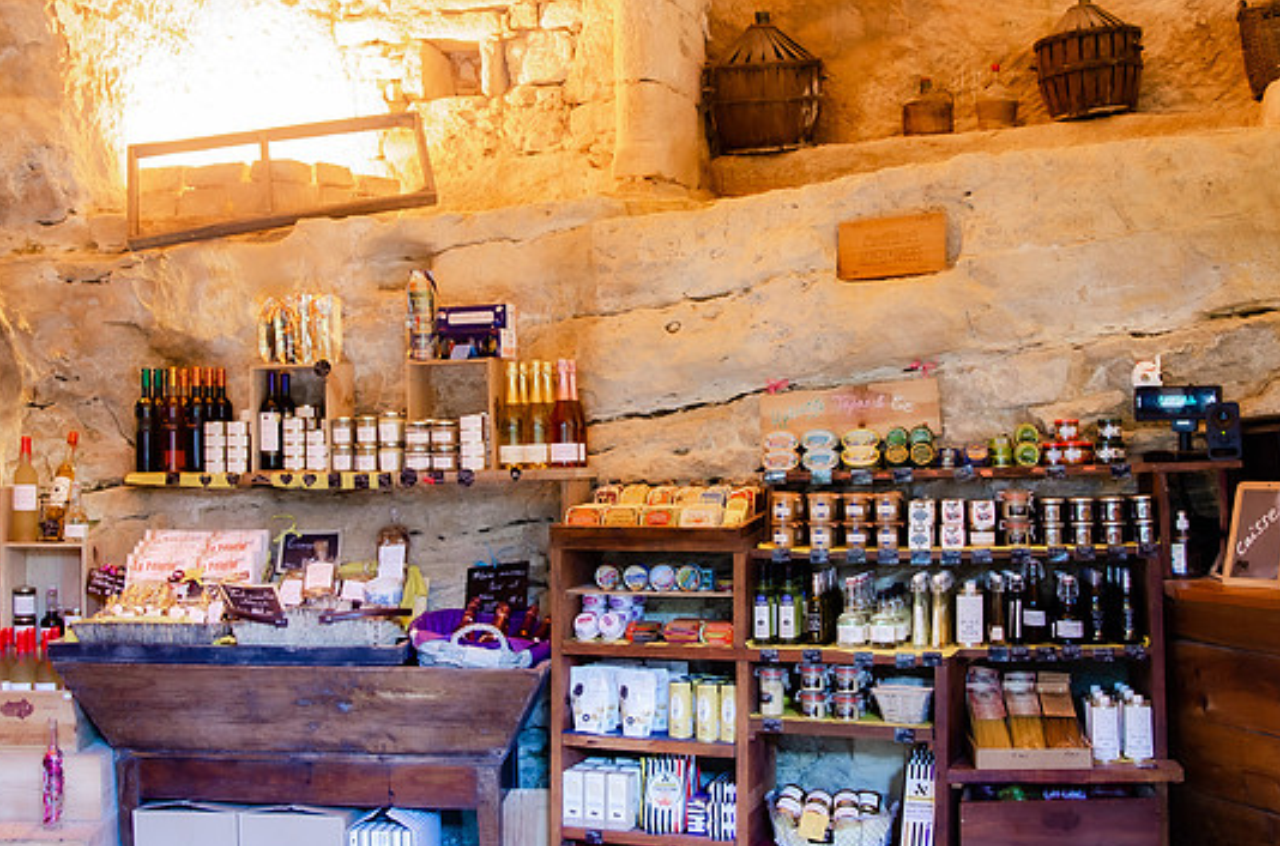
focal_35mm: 41
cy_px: 417
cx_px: 568
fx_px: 1454
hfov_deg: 47.4
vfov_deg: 32.4
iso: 500
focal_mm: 24
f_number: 4
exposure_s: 1/8
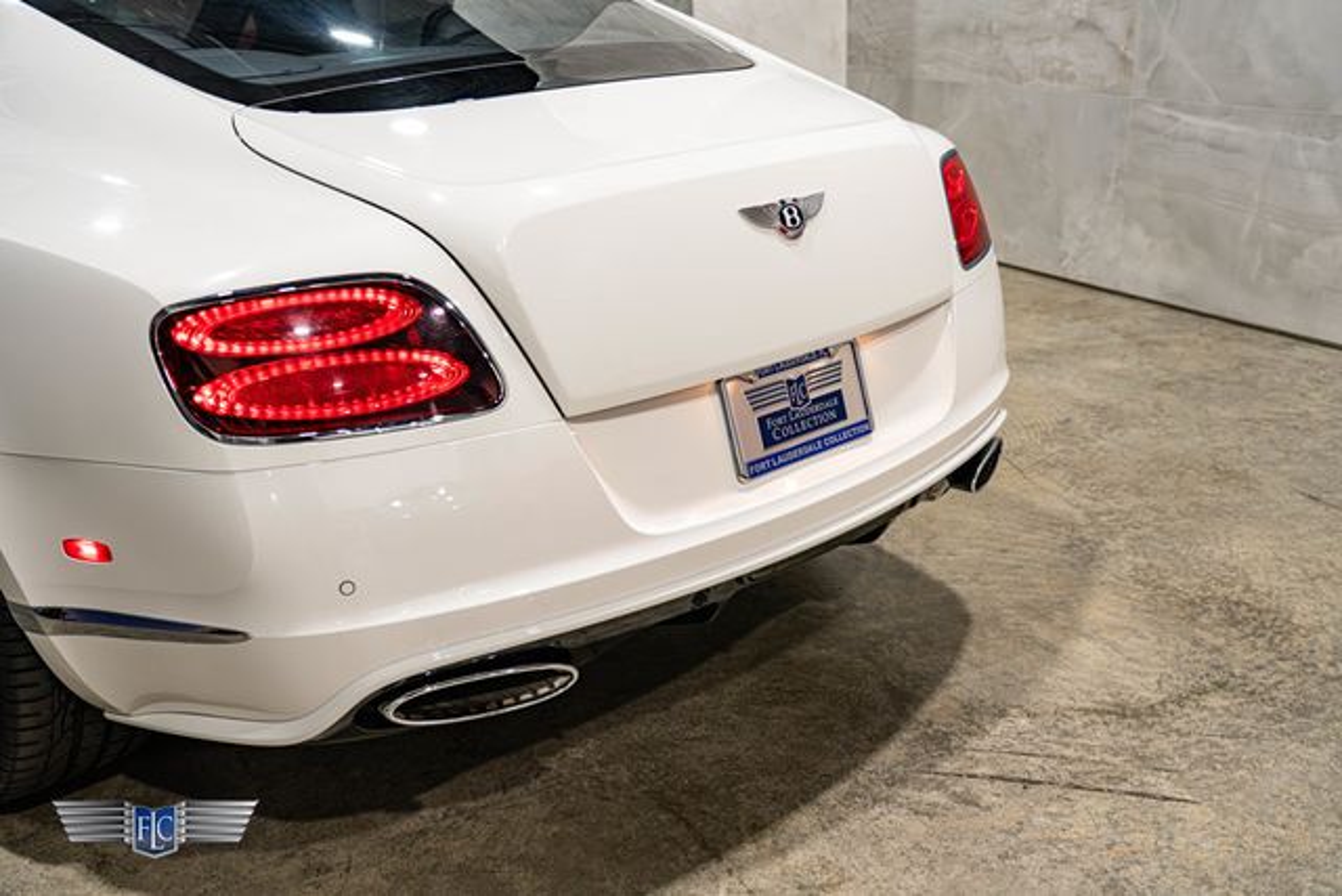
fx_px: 1417
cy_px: 448
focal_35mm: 38
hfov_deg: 50.7
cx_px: 671
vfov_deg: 35.1
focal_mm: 38
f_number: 4
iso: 1000
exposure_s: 1/60
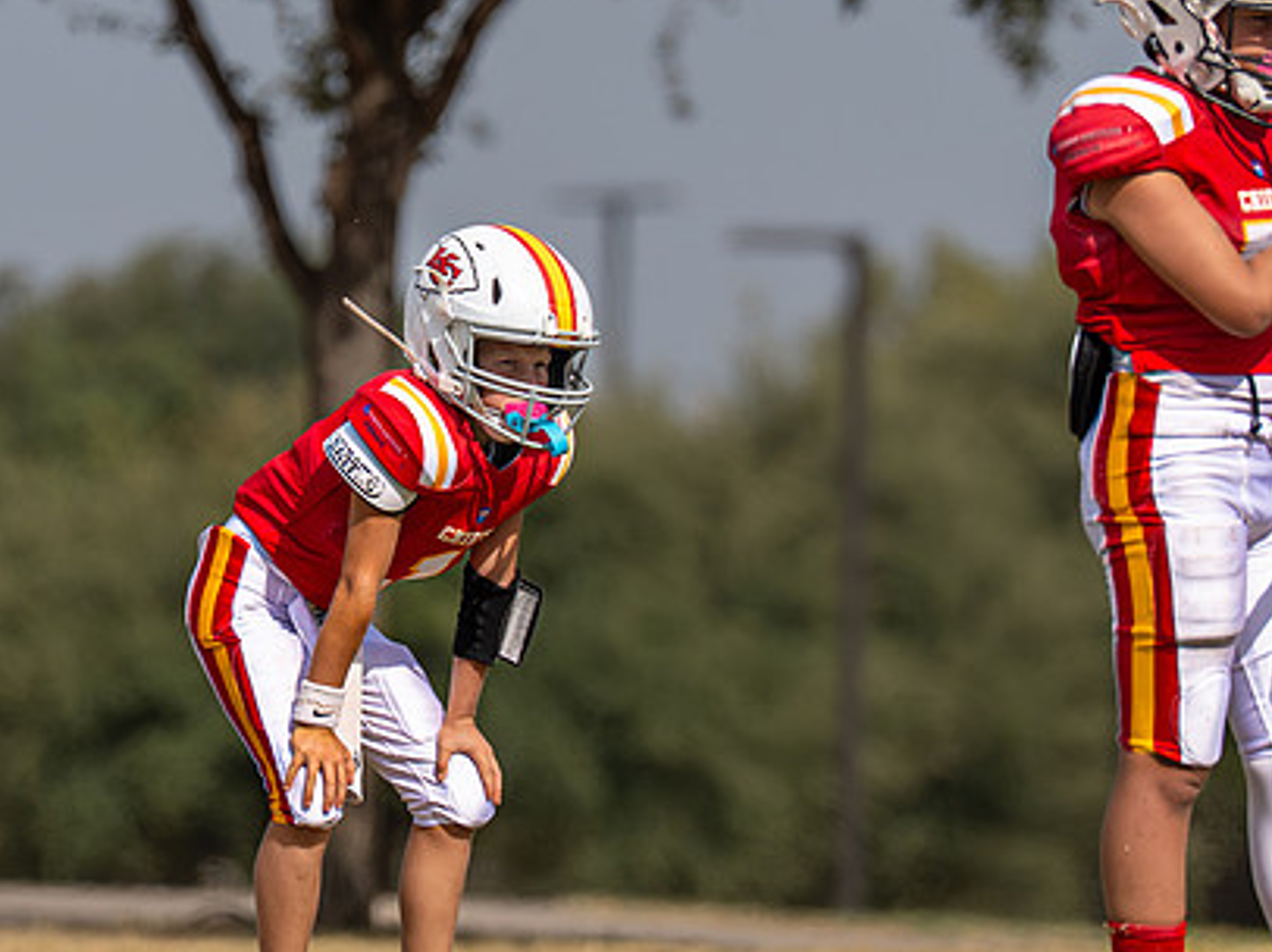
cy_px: 525
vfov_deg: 1.9
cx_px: 500
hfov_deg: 2.5
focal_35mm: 787
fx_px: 28902
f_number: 2.8
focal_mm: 200
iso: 160
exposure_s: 1/6400
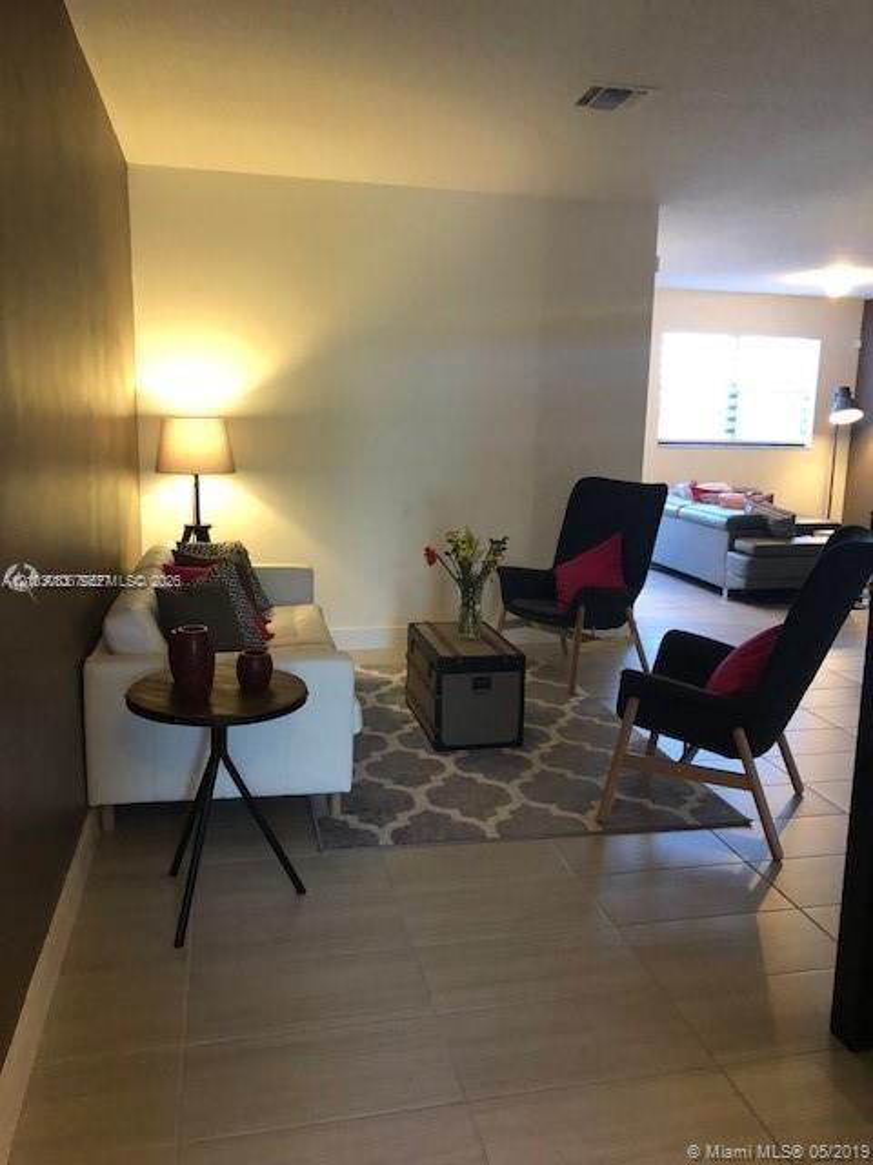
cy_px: 582
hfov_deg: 49.7
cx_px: 436
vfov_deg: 63.4
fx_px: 942
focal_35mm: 28
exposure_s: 1/15
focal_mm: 4
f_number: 1.8
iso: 100
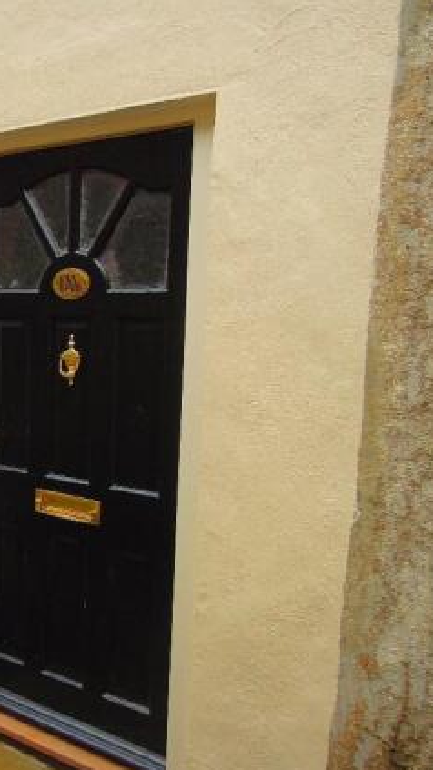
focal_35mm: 36
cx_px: -34
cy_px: 394
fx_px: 735
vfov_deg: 55.3
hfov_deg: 29.8
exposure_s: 1/1250
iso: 160
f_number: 2.2
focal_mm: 4.3
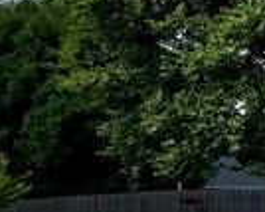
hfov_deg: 8.0
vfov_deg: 8.6
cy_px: 178
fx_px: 1403
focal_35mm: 179
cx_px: -698
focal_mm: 6.76
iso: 80
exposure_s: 1/7353
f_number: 1.78
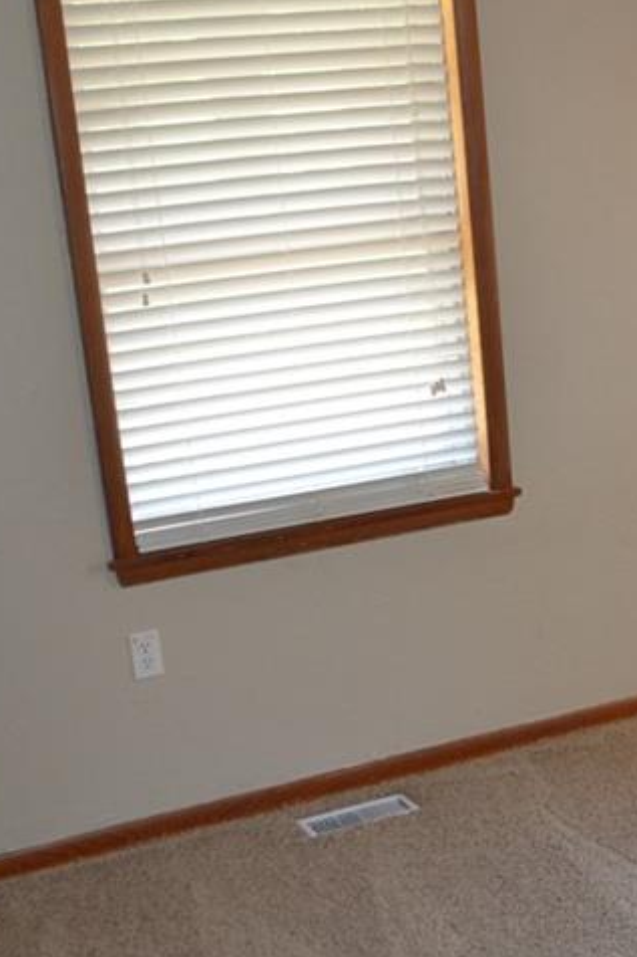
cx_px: 583
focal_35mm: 58
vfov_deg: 34.5
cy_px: 503
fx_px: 1540
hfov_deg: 22.7
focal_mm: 18
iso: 400
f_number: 4
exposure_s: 1/80
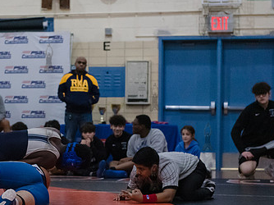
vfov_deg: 12.6
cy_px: 137
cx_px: 48
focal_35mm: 117
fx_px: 925
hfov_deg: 16.7
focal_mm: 70
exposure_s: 1/400
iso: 8000
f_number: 3.2
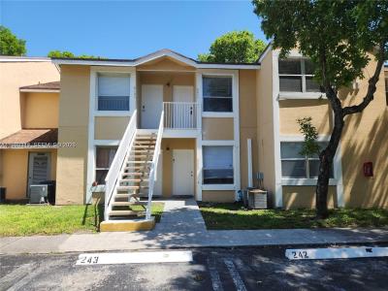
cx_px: 194
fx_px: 258
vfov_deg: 58.9
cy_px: 146
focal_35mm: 23
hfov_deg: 73.9
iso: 20
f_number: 1.8
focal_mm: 5.4
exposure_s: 1/1019
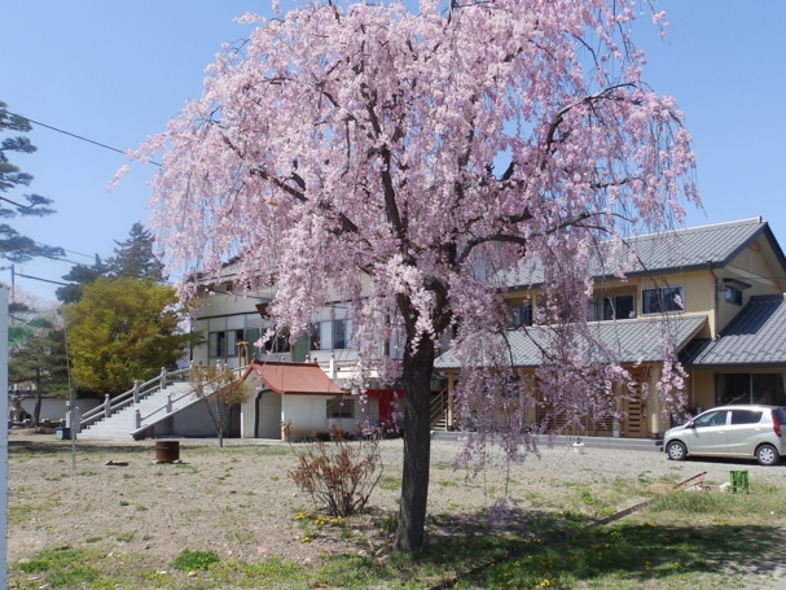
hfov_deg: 61.6
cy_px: 270
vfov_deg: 48.2
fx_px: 658
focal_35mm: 29
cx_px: 420
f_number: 4.5
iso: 80
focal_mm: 4
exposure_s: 1/500
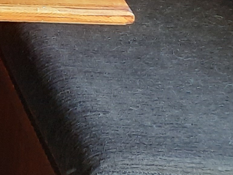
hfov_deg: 12.3
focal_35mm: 130
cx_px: -315
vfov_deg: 10.0
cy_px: -242
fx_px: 875
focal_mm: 4.6
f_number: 2
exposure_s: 1/60
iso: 160
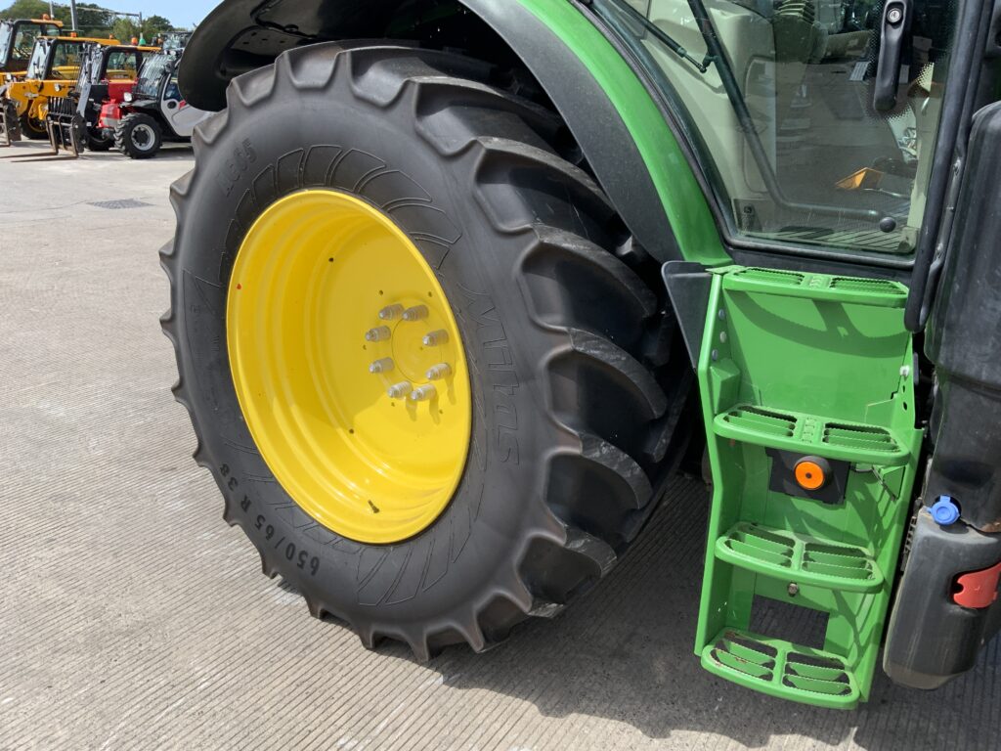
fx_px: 839
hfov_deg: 61.7
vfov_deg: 48.2
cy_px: 376
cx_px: 500
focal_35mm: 29
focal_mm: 3
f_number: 1.8
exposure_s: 1/1035
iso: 16
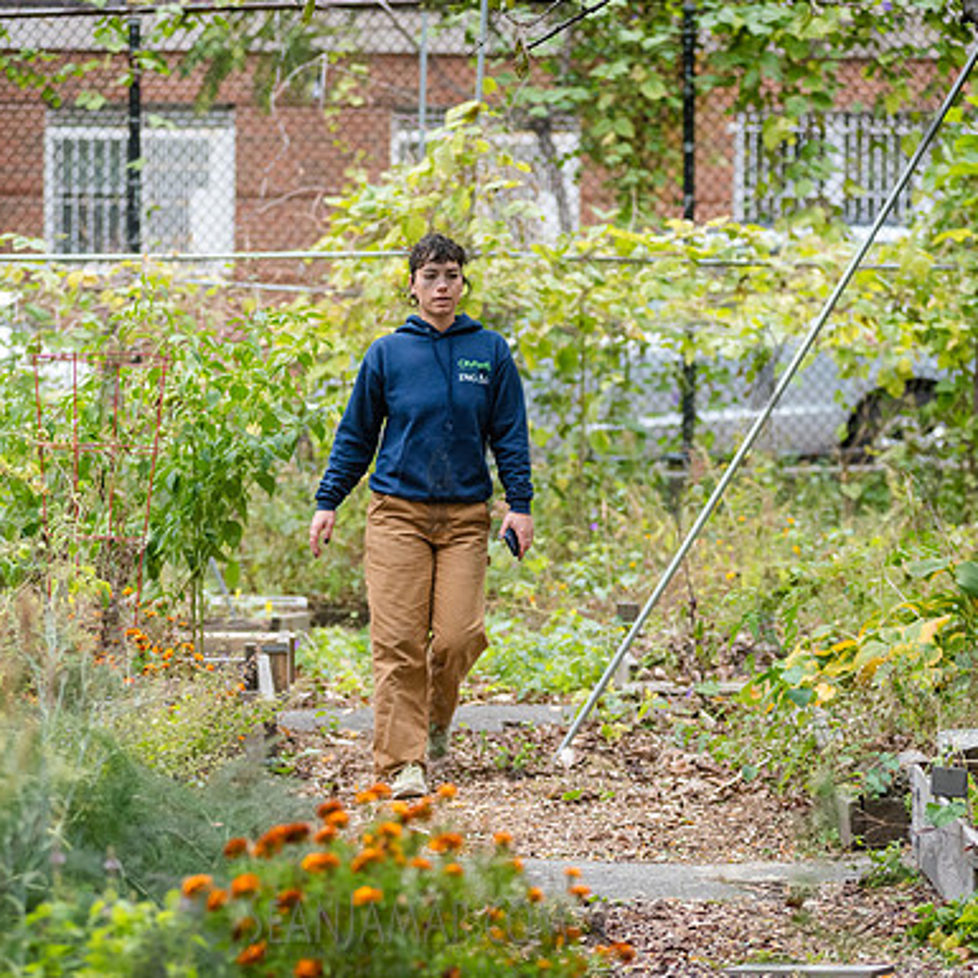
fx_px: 4954
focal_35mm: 155
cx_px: 437
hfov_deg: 11.3
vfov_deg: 11.3
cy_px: 489
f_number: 3.5
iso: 2000
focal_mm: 120
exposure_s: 1/1250
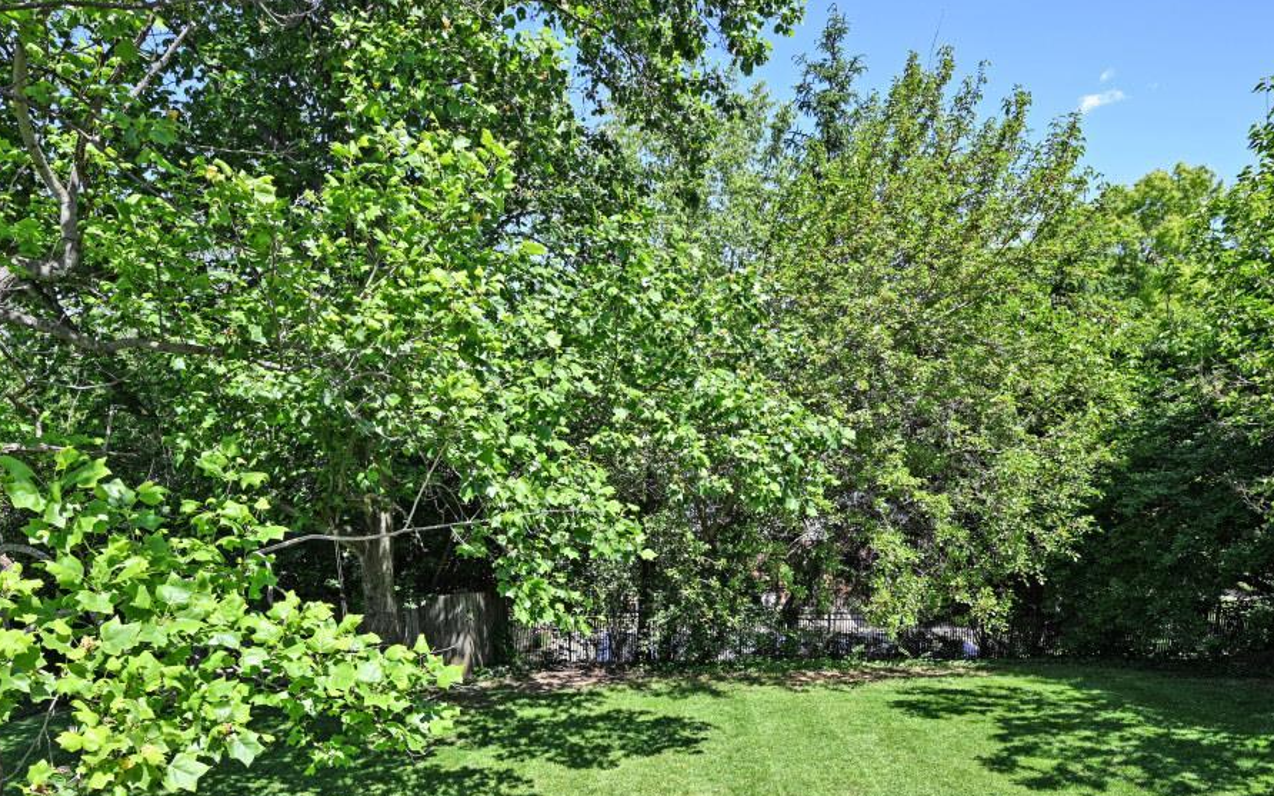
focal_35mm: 24
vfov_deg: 47.6
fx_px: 833
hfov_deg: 74.7
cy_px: 660
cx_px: 594
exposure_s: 1/250
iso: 110
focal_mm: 14
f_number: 5.6
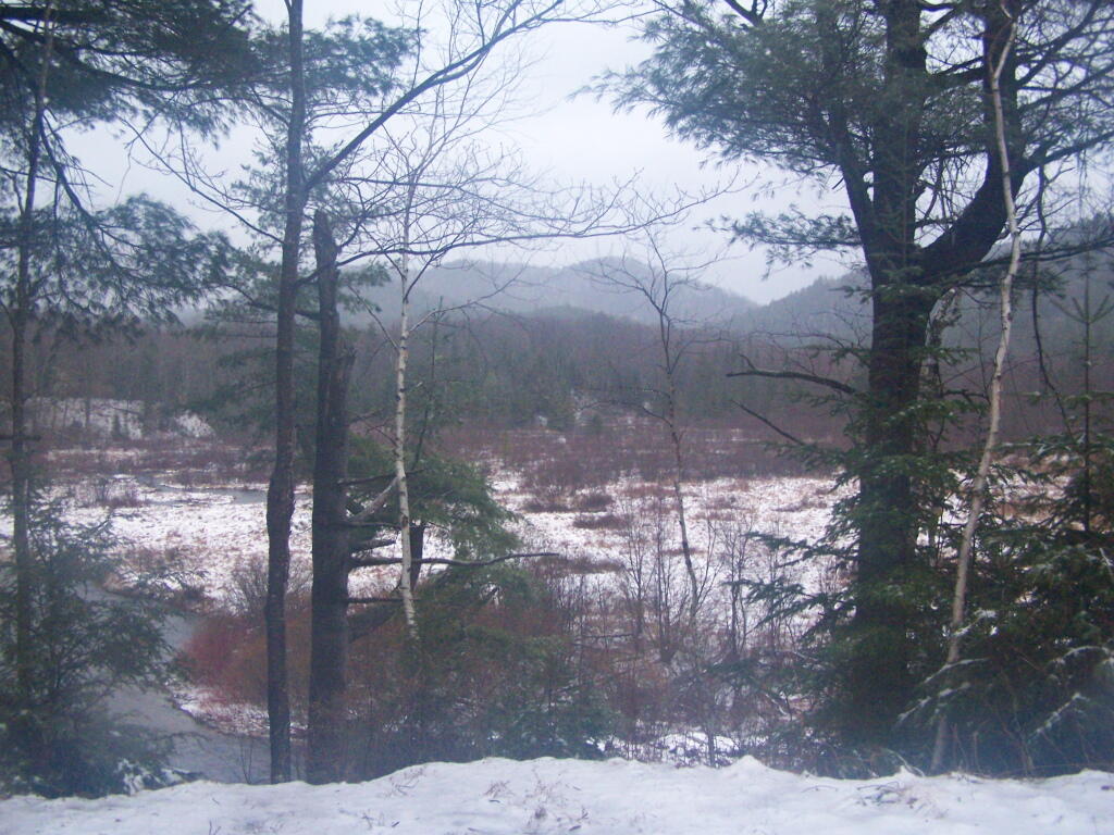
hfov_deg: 49.0
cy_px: 418
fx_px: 1223
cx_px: 557
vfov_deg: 37.7
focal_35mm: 38
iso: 400
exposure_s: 1/800
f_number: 2.8
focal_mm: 6.3
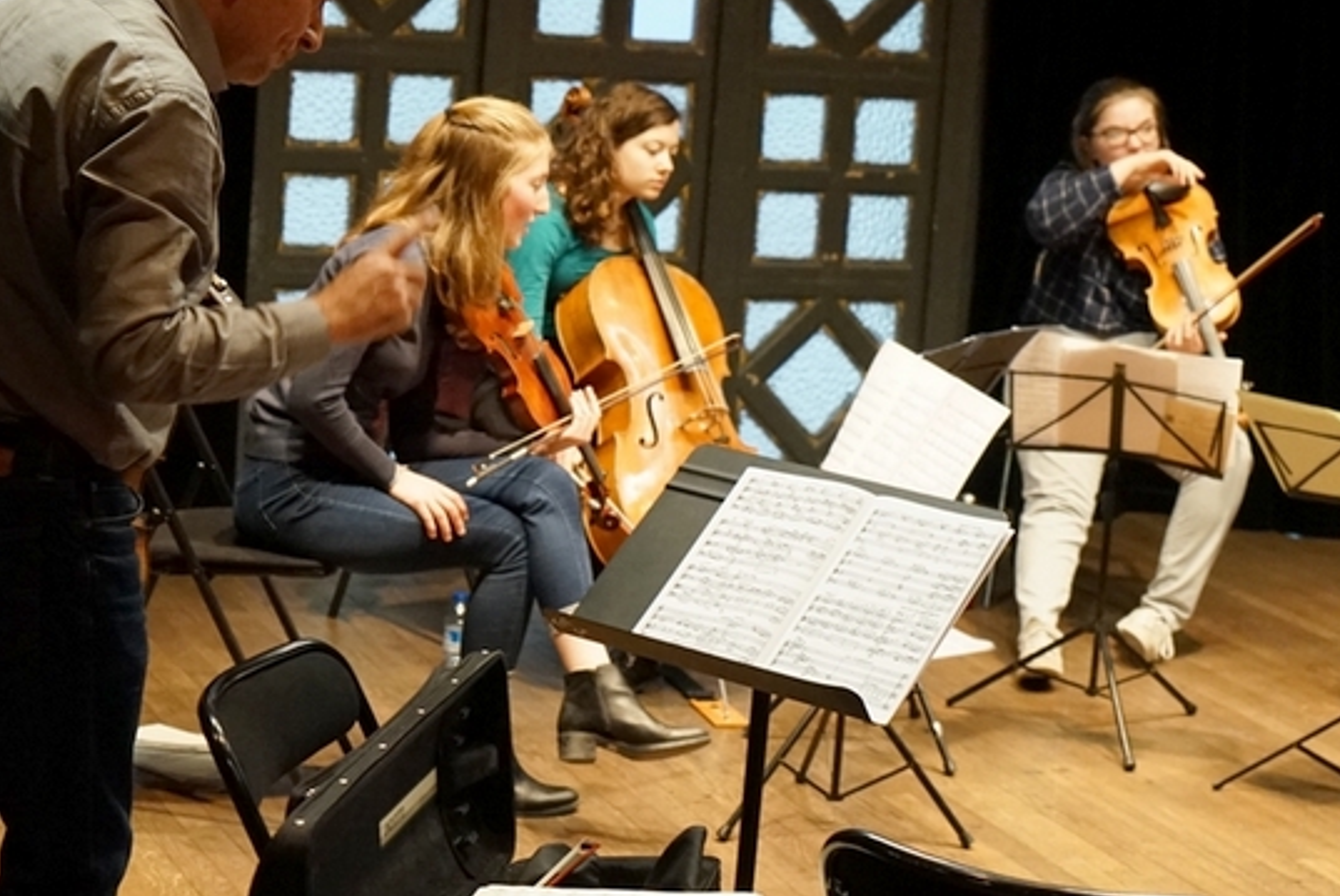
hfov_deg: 28.7
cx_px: 813
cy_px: 359
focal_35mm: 70
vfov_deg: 19.5
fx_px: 2608
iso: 3200
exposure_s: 1/60
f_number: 4
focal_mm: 47
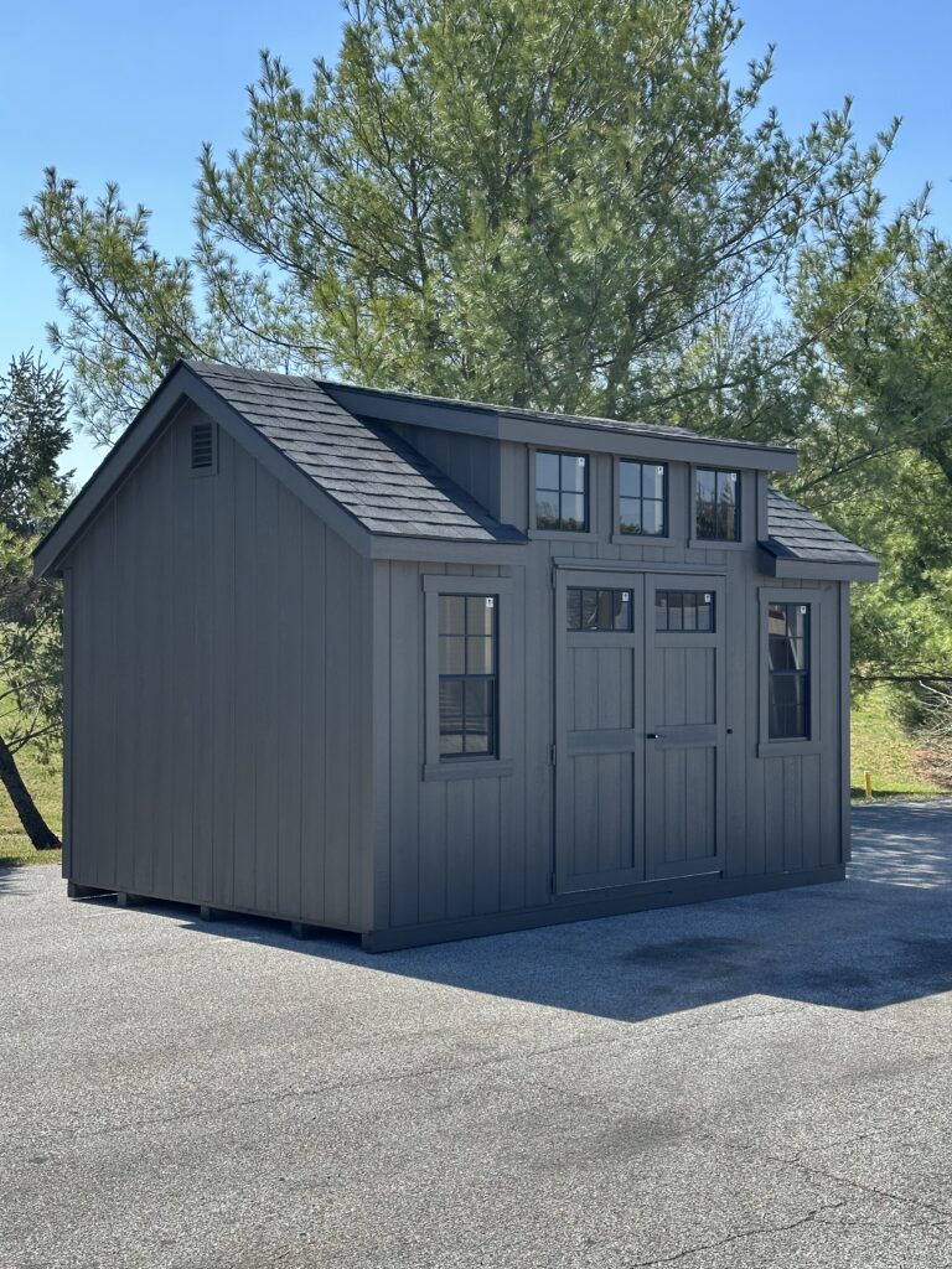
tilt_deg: -0.9
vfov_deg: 39.7
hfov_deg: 30.3
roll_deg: +1.4
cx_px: 476
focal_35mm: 48
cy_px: 634
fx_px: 1760
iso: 64
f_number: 1.78
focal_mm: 6.86
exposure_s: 1/2358
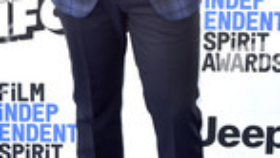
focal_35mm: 199
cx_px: 144
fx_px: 1479
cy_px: -27
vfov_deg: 6.1
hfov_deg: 10.8
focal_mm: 70
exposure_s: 1/320
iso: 500
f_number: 6.3
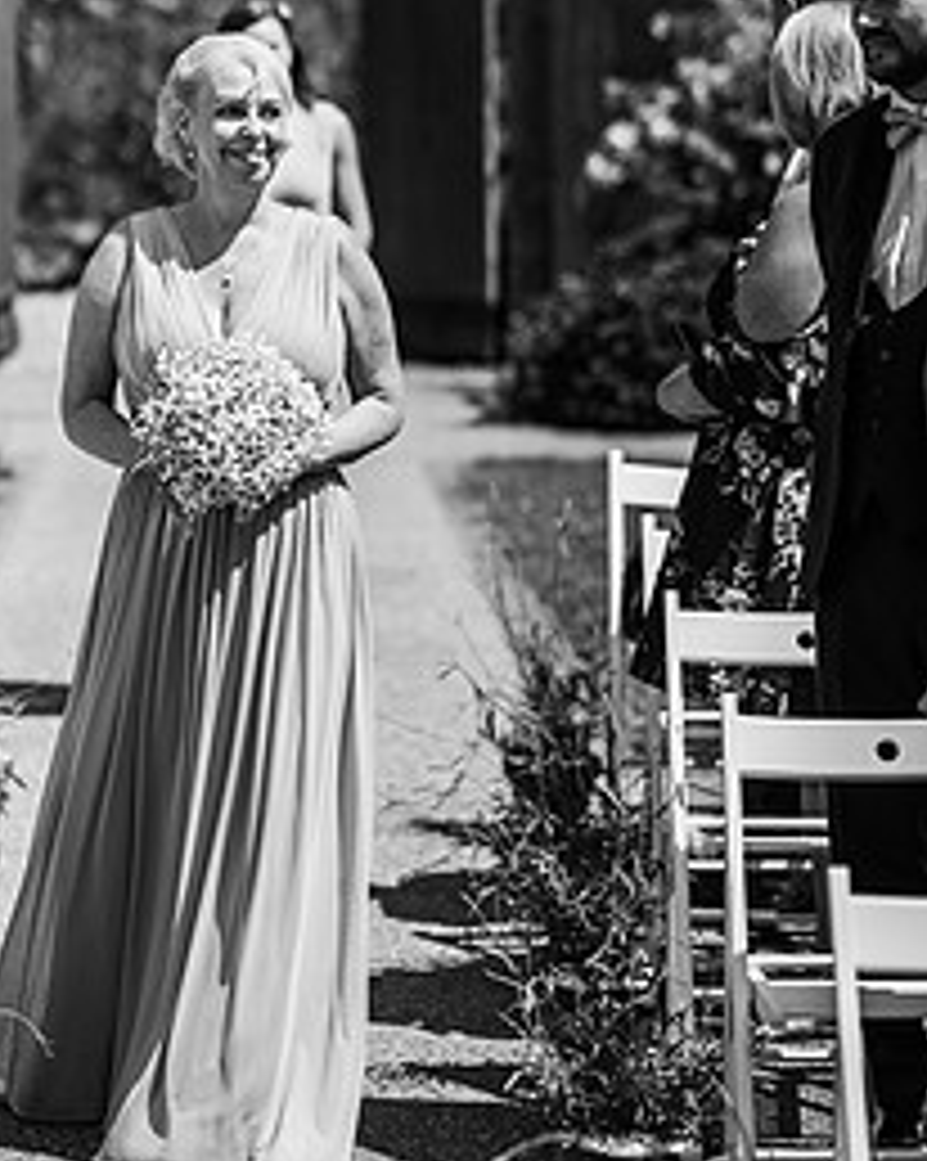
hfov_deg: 11.1
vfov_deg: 13.9
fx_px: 4773
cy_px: 450
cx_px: 259
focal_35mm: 139
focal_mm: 85
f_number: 2.2
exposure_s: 1/5000
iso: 100
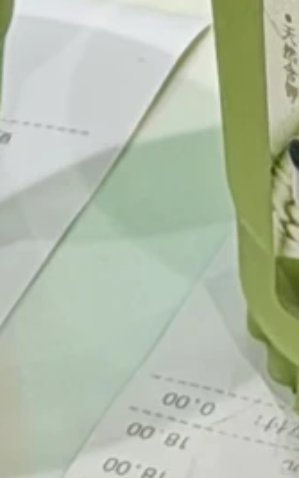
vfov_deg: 7.6
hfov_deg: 4.8
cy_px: -93
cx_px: 48
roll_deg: -0.8
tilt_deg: -24.3
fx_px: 3570
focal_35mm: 274
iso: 64
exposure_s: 1/125
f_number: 1.78
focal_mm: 6.76
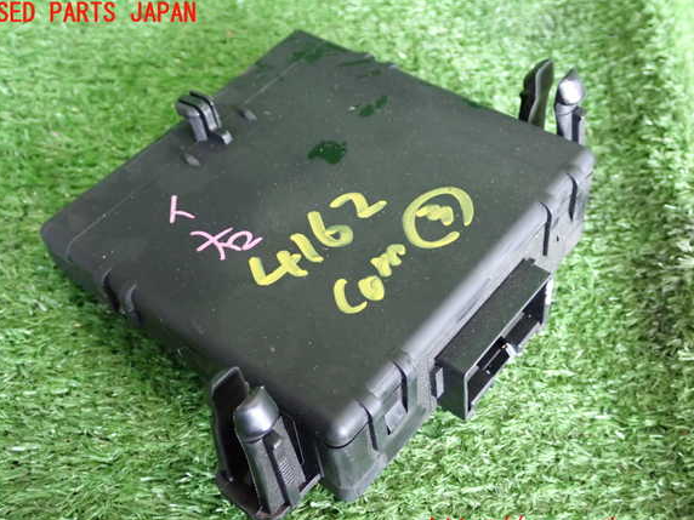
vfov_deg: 33.6
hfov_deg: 43.8
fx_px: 862
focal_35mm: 43
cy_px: 272
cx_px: 340
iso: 1000
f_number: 2.8
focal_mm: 7.31
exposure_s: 1/25
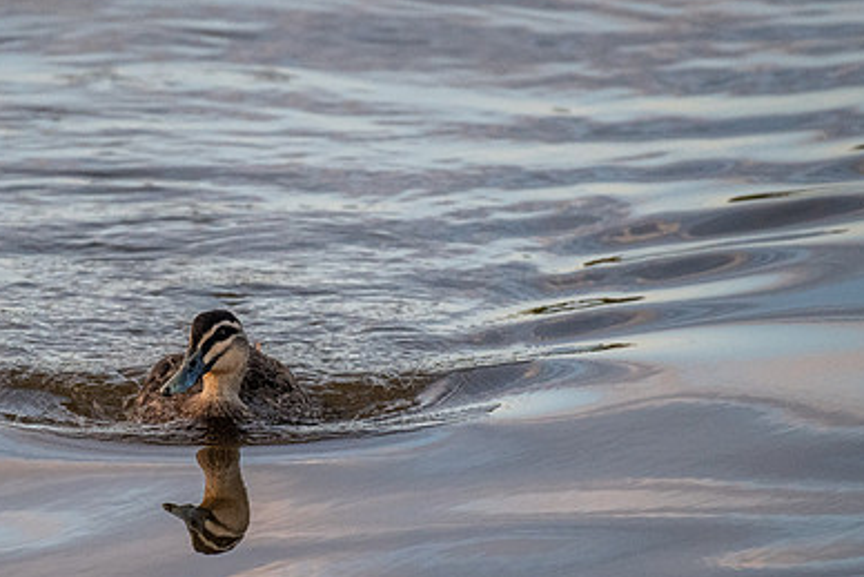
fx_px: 24872
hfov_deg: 2.0
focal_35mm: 1036
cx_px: 240
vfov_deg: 1.3
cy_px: 363
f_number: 5.6
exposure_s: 1/1600
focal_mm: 500
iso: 2200
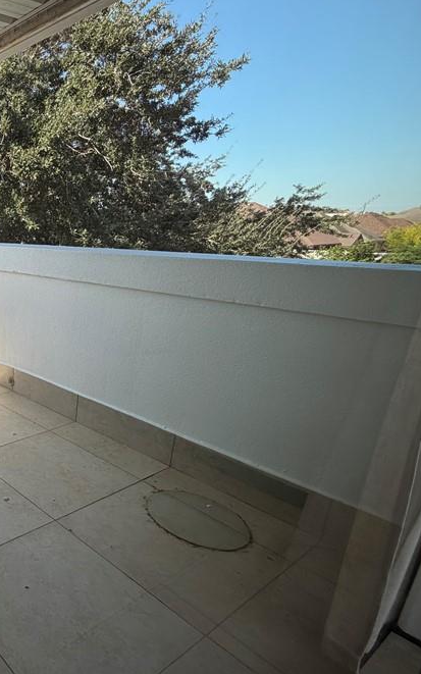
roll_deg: +1.3
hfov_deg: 38.3
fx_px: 422
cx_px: -92
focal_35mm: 23
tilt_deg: -14.4
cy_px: 332
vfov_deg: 77.2
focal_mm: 2.22
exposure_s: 1/502
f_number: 2.2
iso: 64
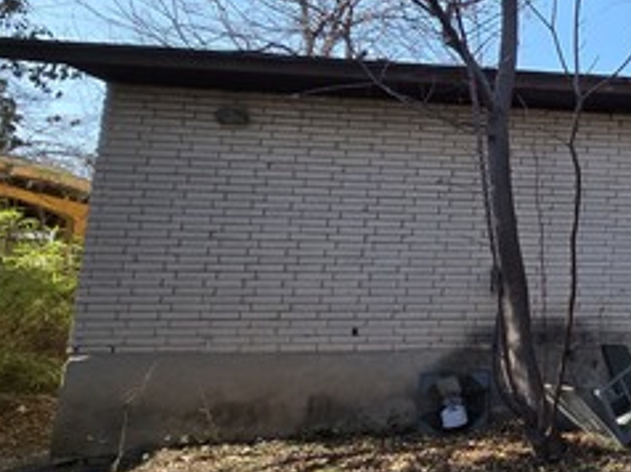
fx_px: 637
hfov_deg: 36.1
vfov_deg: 40.6
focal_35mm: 35
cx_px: 811
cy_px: 215
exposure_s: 1/2000
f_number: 2.2
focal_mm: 2.2
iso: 100
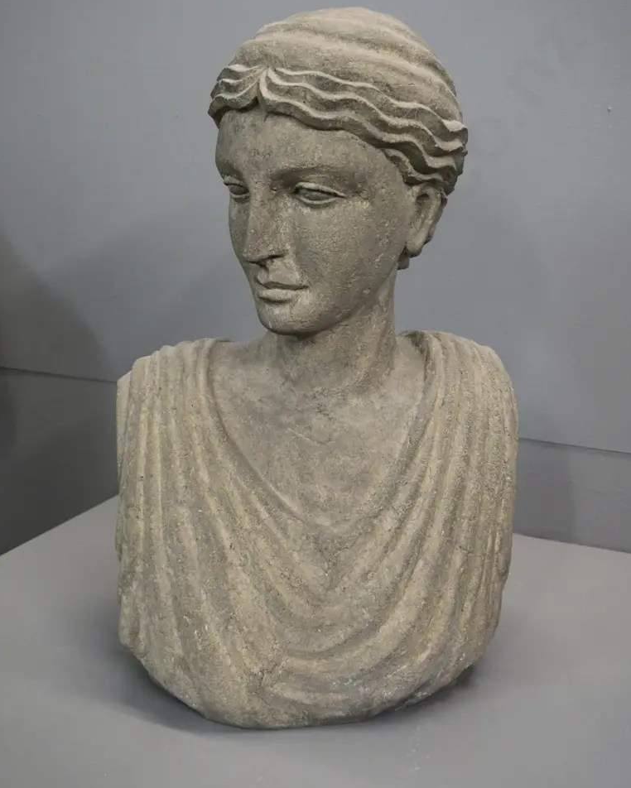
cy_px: 368
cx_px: 316
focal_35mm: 42
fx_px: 980
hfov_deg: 35.7
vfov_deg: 43.8
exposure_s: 1/125
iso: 3200
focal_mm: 20
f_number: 5
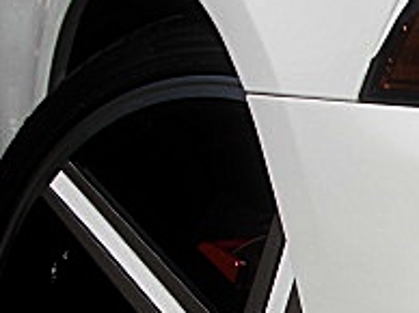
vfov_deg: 12.3
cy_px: 283
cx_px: 603
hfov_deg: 15.5
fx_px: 1439
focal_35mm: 119
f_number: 7.9
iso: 50
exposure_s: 1/320
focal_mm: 6.3
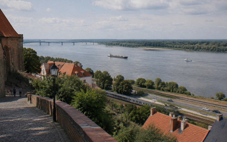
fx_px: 223
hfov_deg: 54.0
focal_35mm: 36
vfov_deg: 35.3
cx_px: 113
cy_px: 70
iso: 200
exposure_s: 1/200
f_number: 8
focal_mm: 35
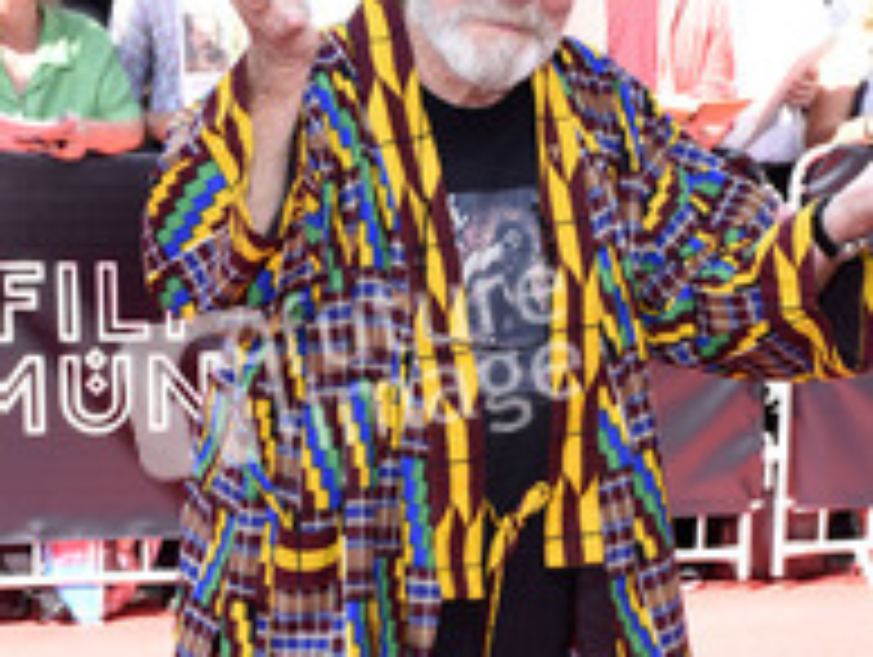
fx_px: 2626
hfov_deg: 18.9
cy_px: 598
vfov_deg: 14.1
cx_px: 482
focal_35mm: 104
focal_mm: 35
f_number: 6.3
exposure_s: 1/160
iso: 320
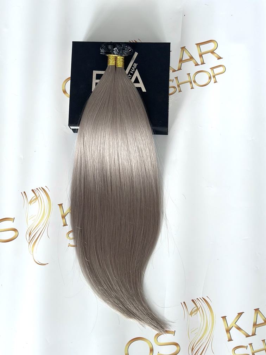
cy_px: 178
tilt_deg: -81.9
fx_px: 492
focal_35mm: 48
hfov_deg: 30.3
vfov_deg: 39.7
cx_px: 133
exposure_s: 1/248
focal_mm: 6.86
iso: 80
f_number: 1.78
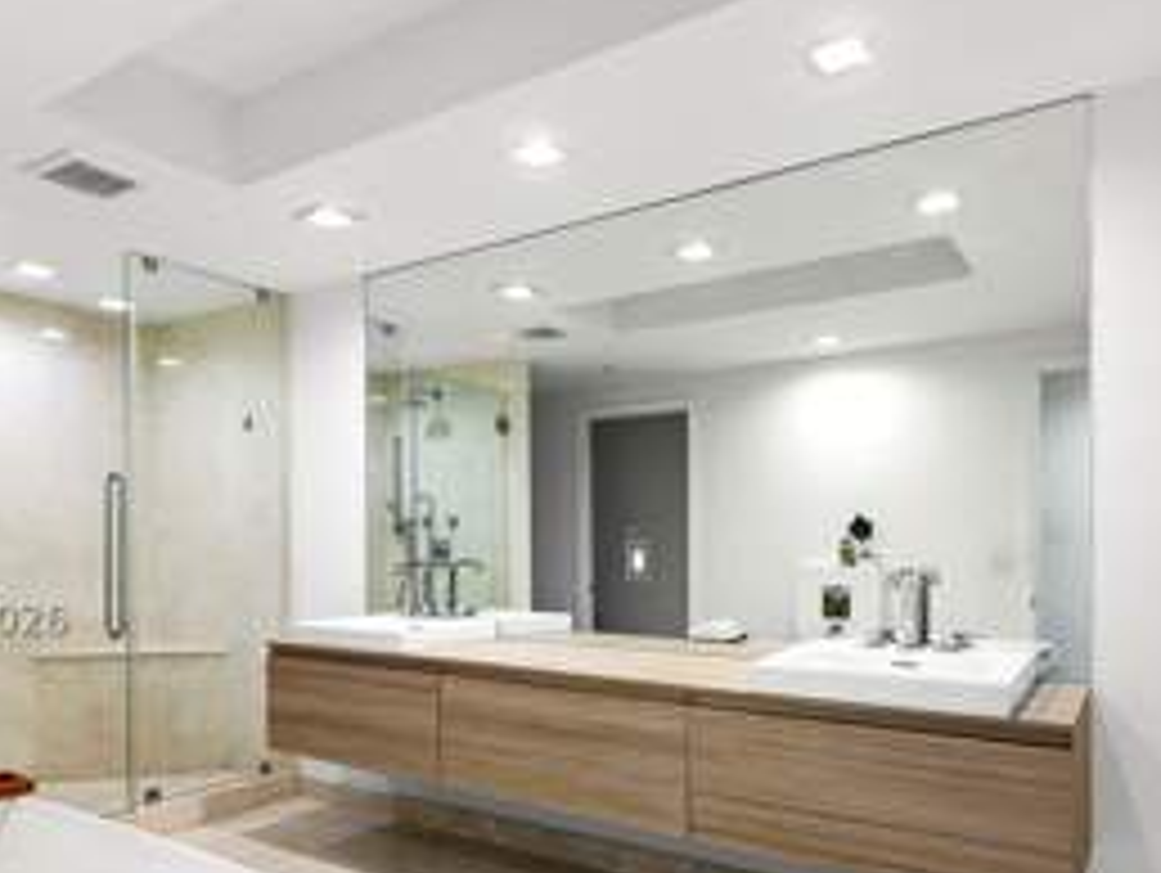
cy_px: 616
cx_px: 567
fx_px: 839
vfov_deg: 53.3
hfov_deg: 69.3
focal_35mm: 25
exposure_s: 1/13
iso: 100
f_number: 8
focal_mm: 14
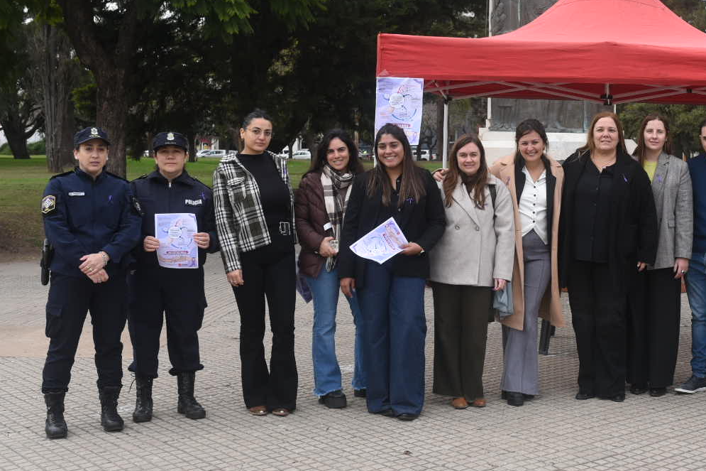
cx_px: 541
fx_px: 1118
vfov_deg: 23.7
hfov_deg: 34.2
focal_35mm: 57
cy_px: 193
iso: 400
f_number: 5.6
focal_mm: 35
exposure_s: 1/640
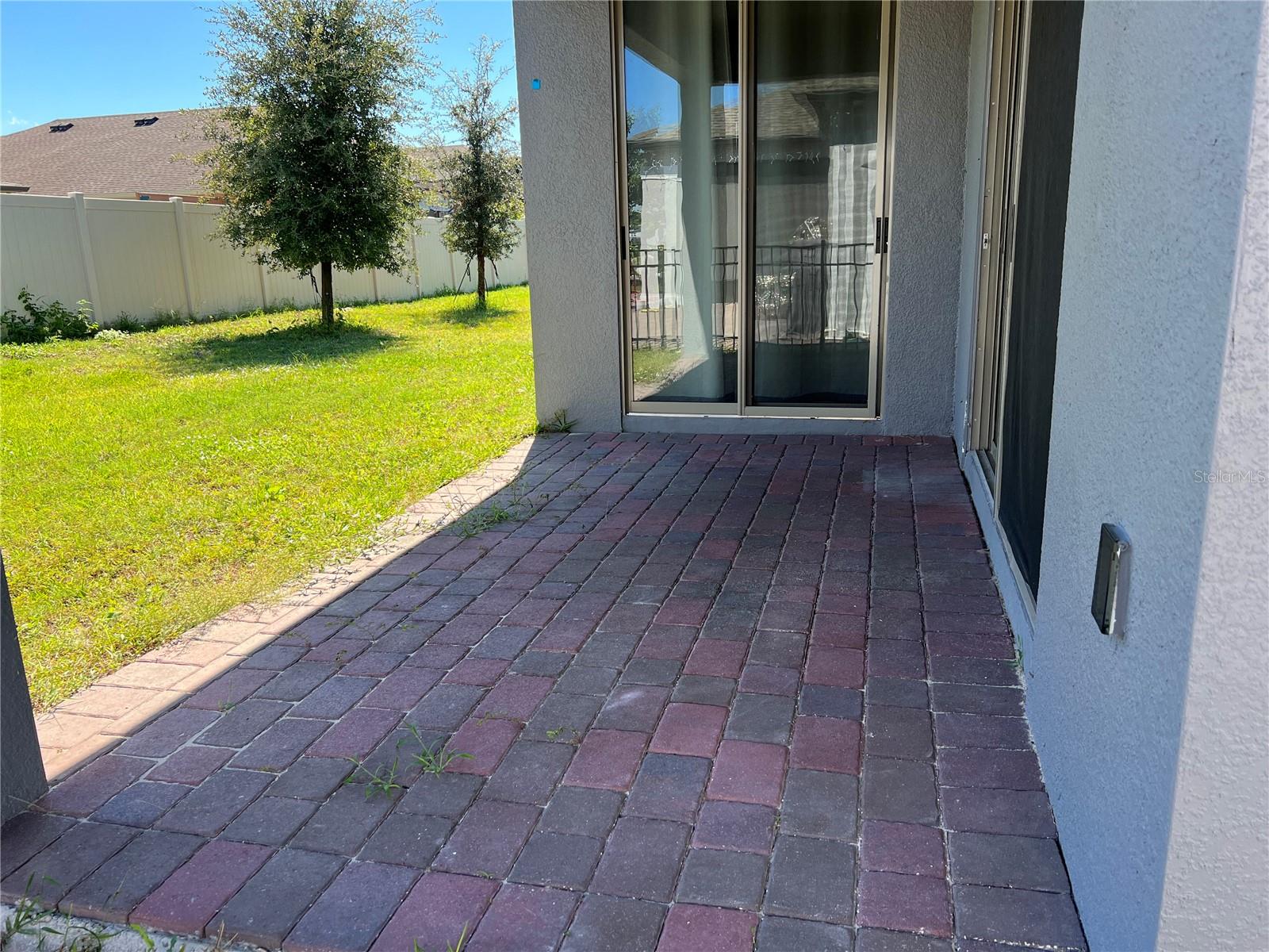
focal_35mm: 26
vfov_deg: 53.1
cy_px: 476
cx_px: 634
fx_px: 953
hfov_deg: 67.3
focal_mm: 5.7
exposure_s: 1/965
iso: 50
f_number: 1.5
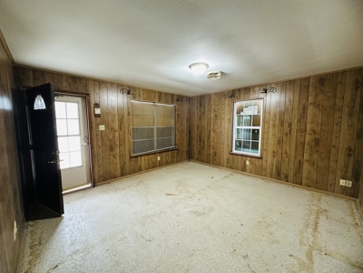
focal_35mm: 14
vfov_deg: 85.7
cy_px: 136
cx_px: 182
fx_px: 147
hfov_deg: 102.1
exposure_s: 1/60
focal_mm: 2.22
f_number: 2.2
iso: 500
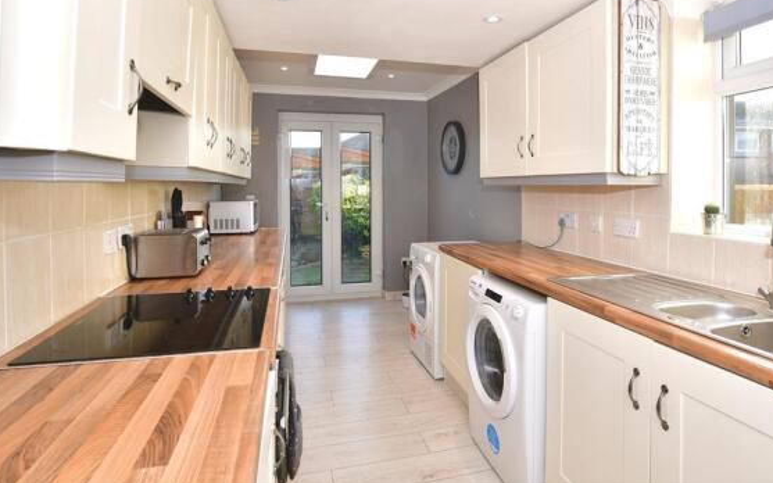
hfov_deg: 91.0
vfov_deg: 64.1
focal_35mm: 18
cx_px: 402
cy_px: 183
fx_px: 379
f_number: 8
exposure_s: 1/50
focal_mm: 10
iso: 200
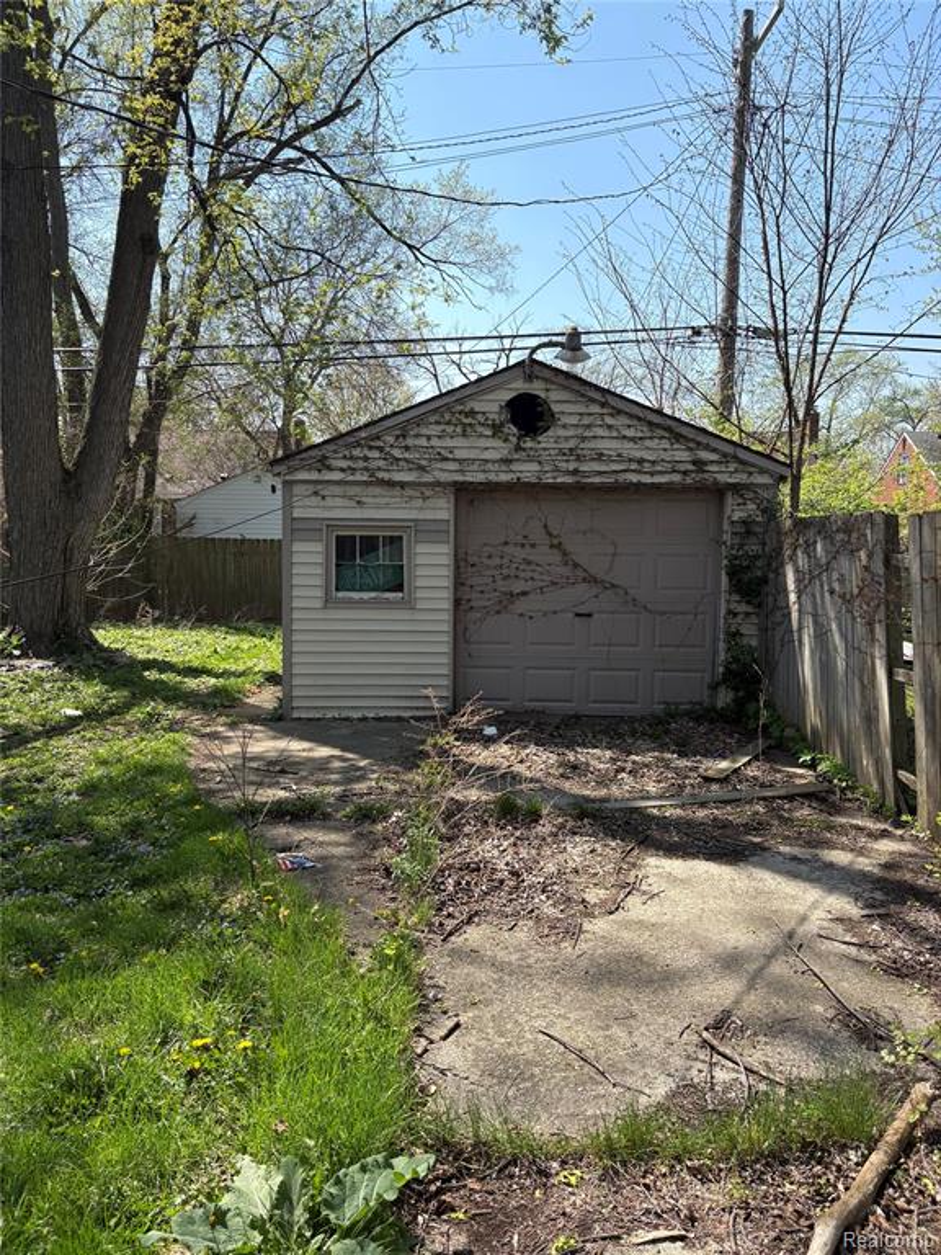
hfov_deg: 53.1
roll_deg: -1.0
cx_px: 470
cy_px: 628
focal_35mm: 26
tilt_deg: -4.9
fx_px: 942
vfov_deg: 67.3
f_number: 1.6
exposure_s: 1/1706
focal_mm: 5.96
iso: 50
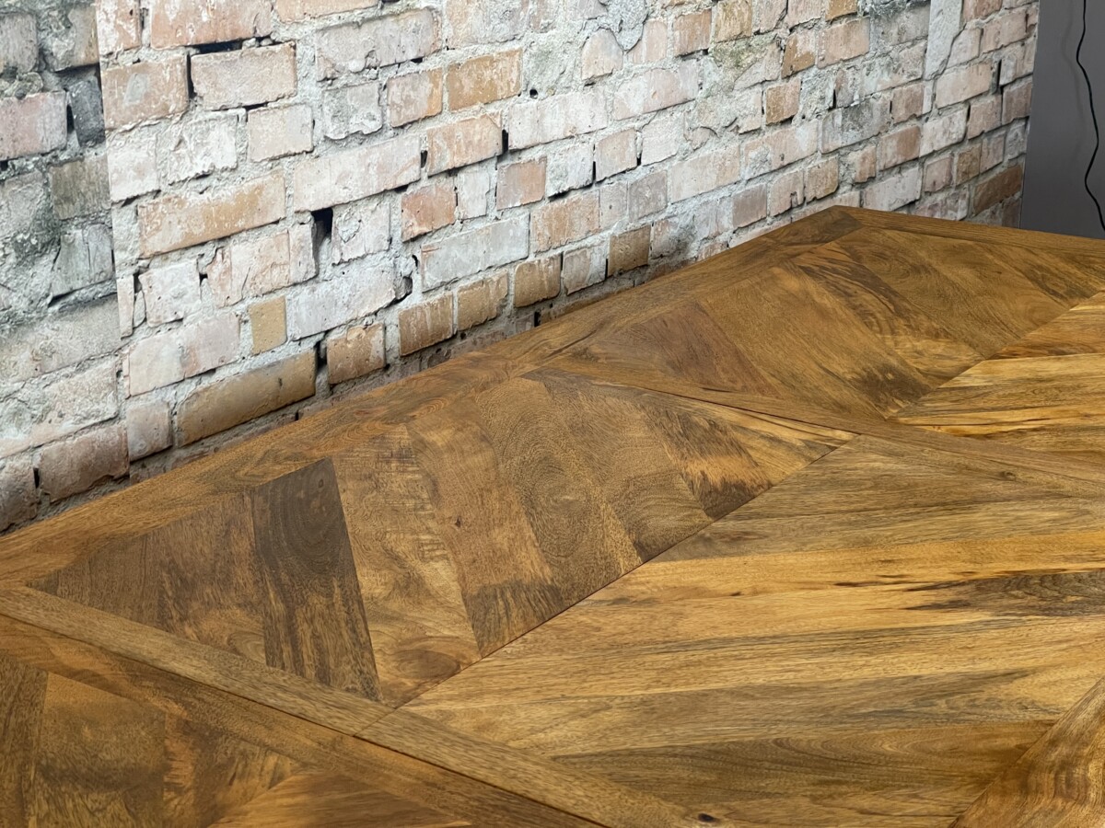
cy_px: 414
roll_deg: +0.4
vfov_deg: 22.9
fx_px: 2043
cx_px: 552
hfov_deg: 30.3
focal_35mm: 64
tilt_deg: -18.1
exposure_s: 1/50
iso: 100
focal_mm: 7.5
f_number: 2.2
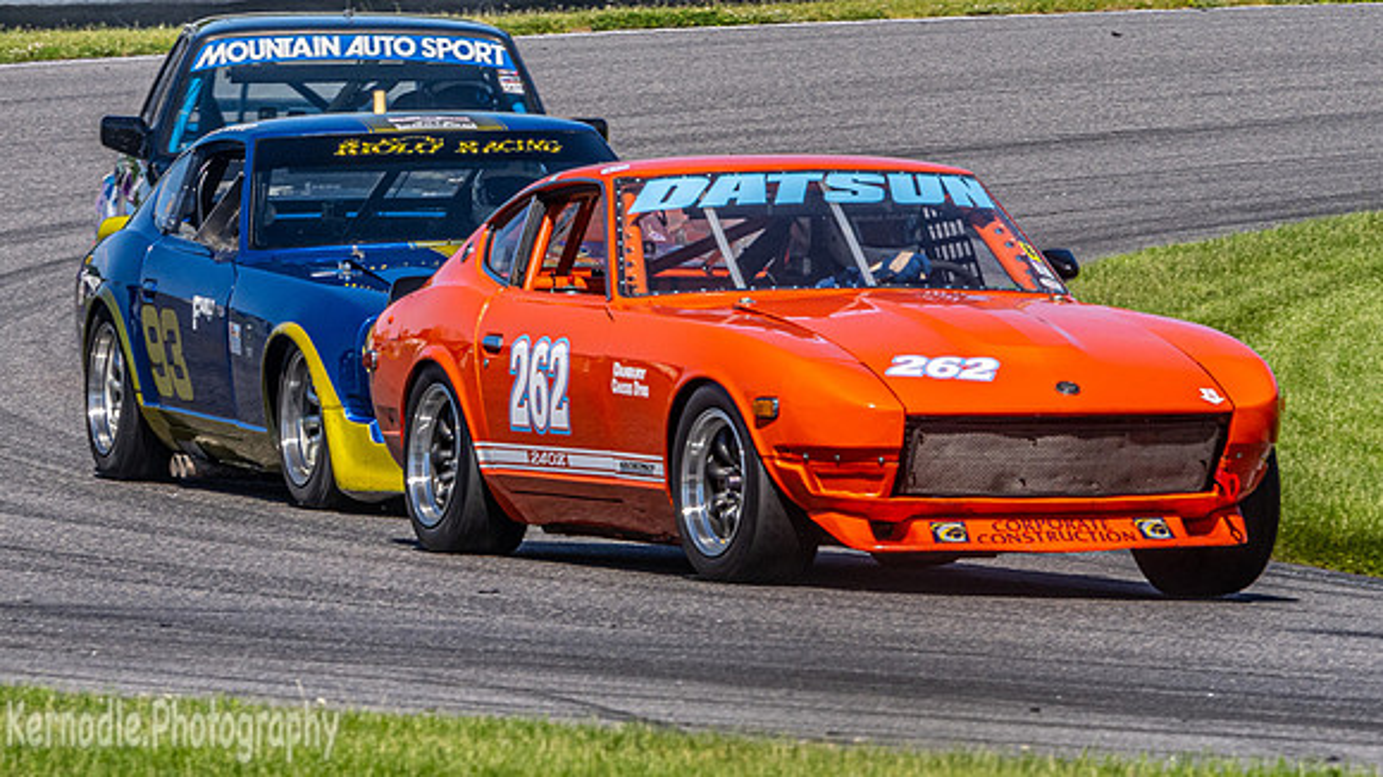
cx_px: 606
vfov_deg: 1.7
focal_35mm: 736
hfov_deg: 2.9
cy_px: 308
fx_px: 26975
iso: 400
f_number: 13
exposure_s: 1/640
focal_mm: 300
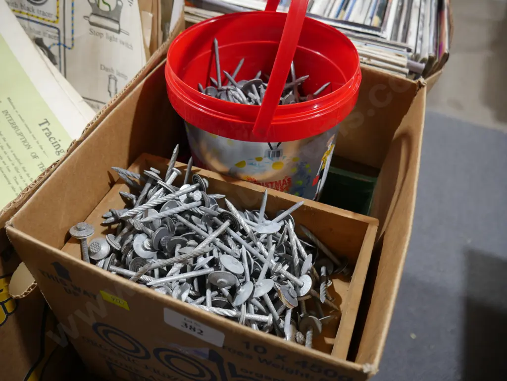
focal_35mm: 28
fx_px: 410
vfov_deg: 49.8
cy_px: 190
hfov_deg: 63.4
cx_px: 254
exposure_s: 1/60
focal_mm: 14
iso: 400
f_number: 3.5
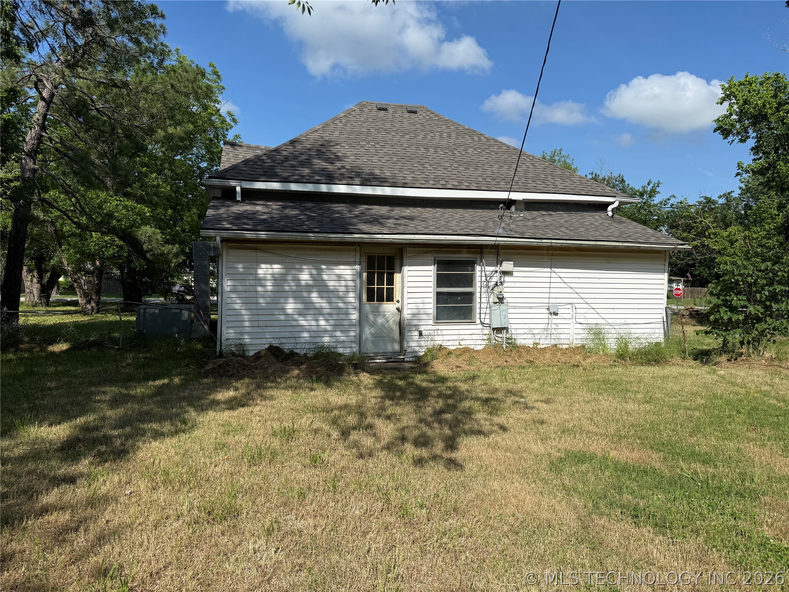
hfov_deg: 71.6
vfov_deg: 56.8
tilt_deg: -1.6
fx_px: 547
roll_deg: -0.5
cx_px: 394
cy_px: 296
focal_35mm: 24
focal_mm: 6.76
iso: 80
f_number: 1.78
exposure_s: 1/5714
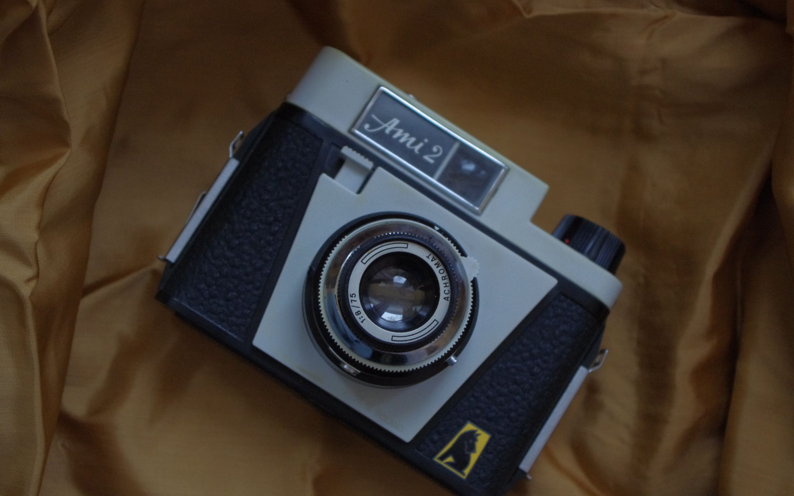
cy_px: 270
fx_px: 1363
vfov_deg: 20.6
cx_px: 390
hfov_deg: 32.5
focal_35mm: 63
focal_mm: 40
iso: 1600
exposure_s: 1/80
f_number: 4.5
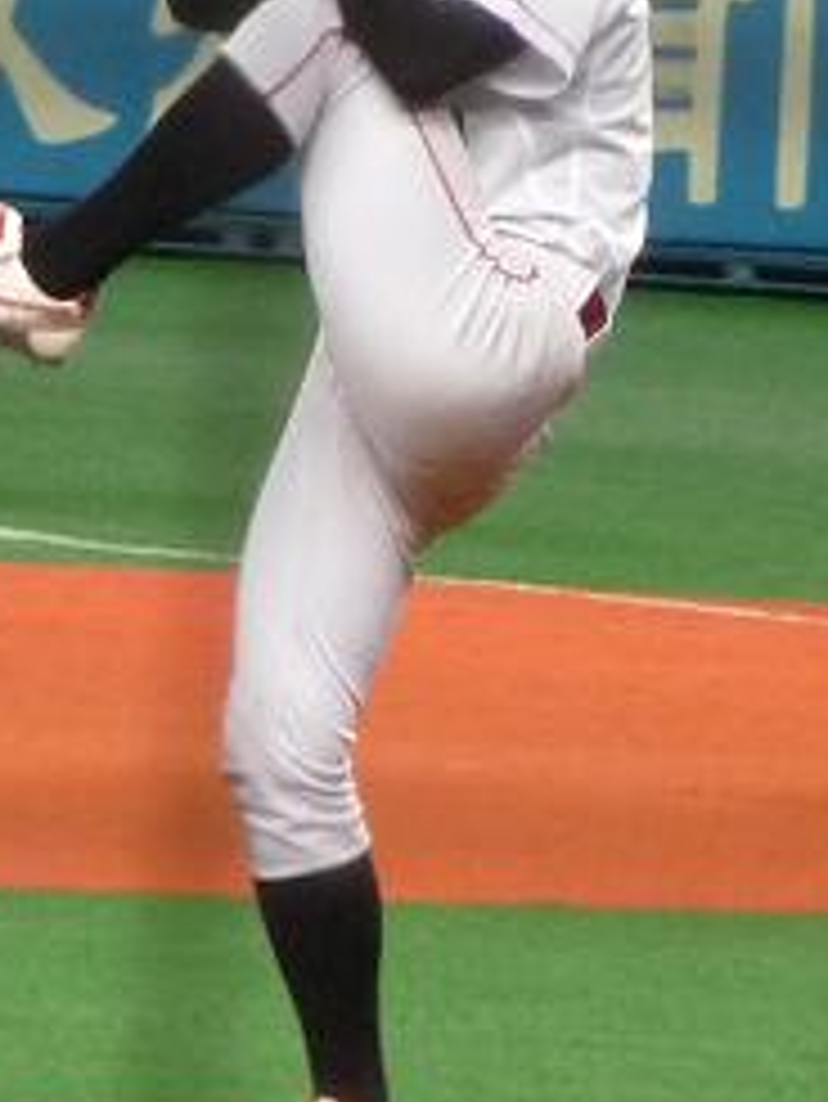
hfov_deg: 2.1
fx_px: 22975
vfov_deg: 2.7
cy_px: 398
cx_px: 358
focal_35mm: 721
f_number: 4.9
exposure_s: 1/50
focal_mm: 47
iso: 400
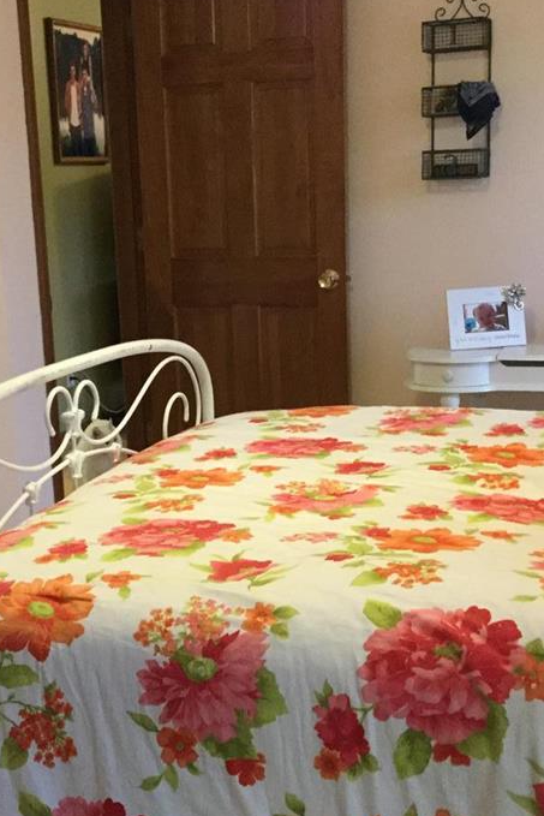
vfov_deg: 35.0
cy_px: 458
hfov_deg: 23.7
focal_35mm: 57
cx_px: 202
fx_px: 1291
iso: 250
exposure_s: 1/17
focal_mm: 3.3
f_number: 2.4
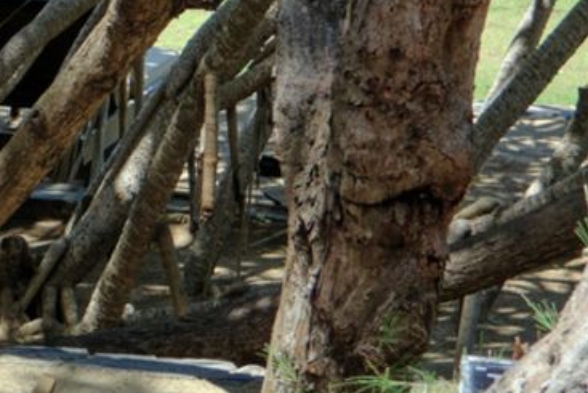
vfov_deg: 5.1
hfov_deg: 7.3
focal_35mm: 267
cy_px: -14
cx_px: -731
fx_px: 4362
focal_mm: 32.5
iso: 125
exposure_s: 1/500
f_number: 4
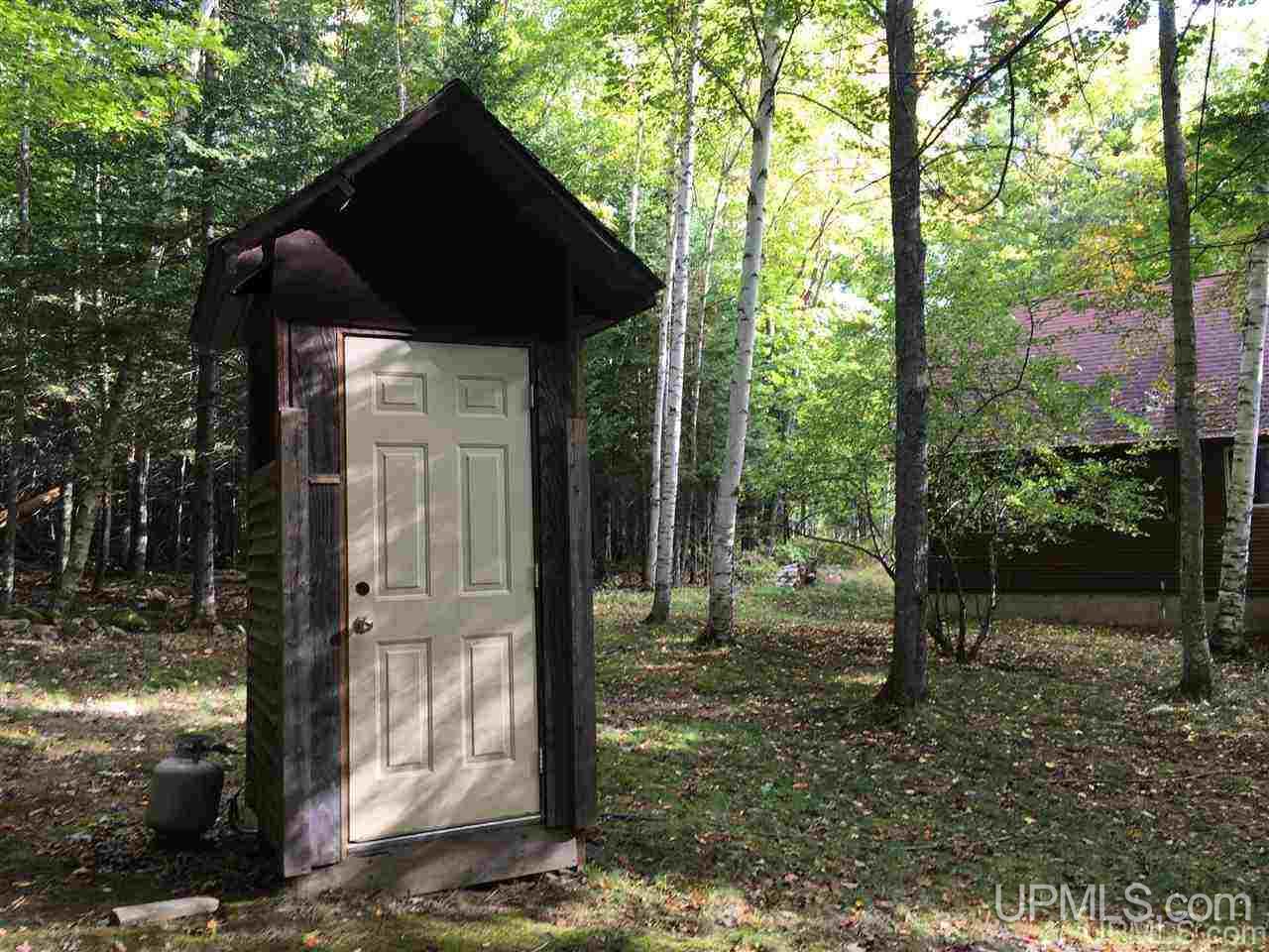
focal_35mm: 29
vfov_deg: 48.2
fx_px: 1063
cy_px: 476
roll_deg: +2.4
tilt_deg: +4.1
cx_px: 634
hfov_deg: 61.7
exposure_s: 1/60
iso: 25
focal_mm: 4.15
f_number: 2.2
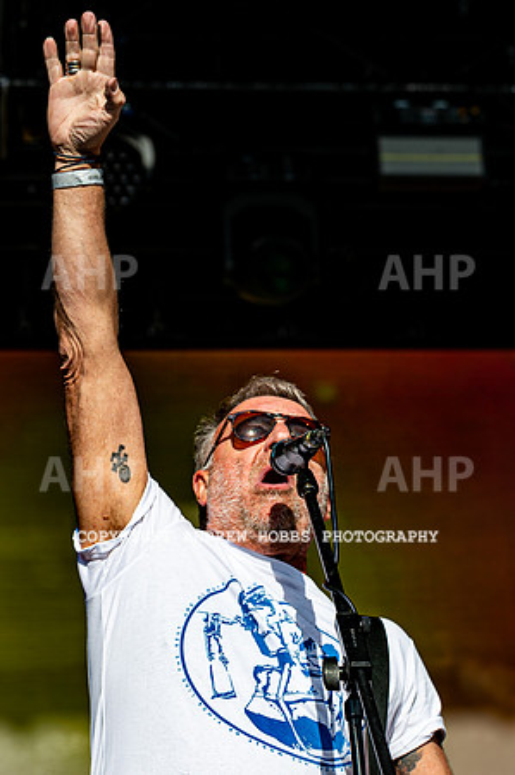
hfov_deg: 9.1
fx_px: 3222
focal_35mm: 150
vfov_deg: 13.7
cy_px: 339
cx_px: 226
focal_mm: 86
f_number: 5
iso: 125
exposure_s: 1/1000
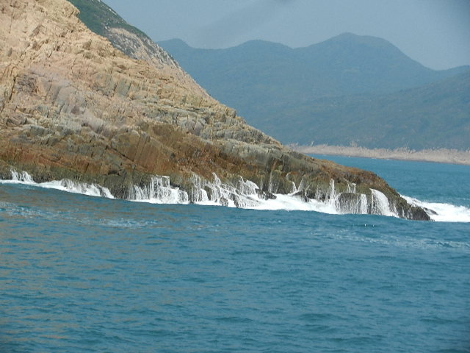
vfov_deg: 12.0
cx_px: 235
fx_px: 1670
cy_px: 176
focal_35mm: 123
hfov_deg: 16.0
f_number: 5.1
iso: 160
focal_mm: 22.2
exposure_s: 1/1250
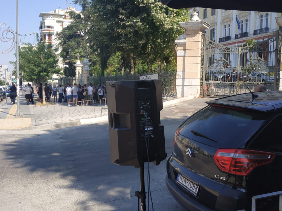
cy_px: 104
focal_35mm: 25
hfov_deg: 69.4
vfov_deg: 54.9
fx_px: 204
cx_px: 146
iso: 160
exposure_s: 1/1783
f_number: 1.9
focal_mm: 3.94
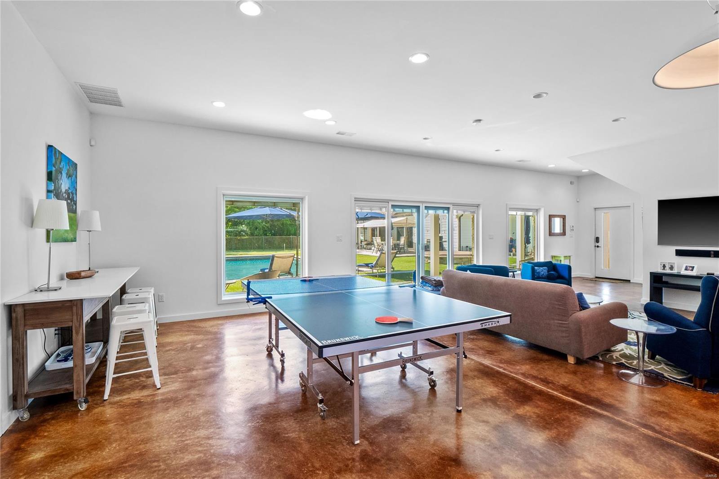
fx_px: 319
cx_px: 360
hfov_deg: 96.7
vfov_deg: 73.7
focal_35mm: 16
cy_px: 240
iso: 400
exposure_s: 1/13
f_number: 8
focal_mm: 8
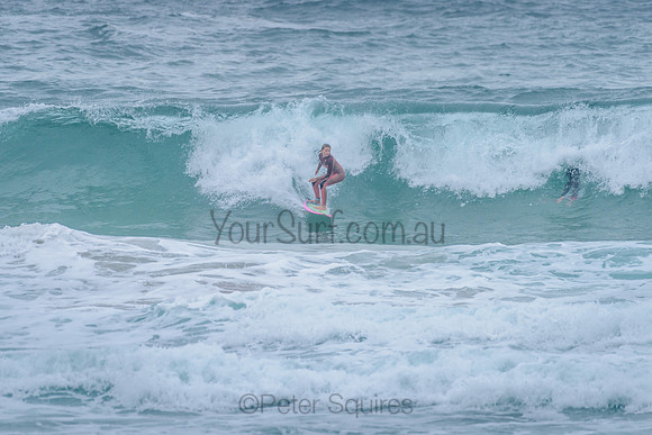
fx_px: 11100
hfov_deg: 3.4
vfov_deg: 2.2
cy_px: 169
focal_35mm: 613
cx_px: 327
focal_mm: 500
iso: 720
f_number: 5.6
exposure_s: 1/1250
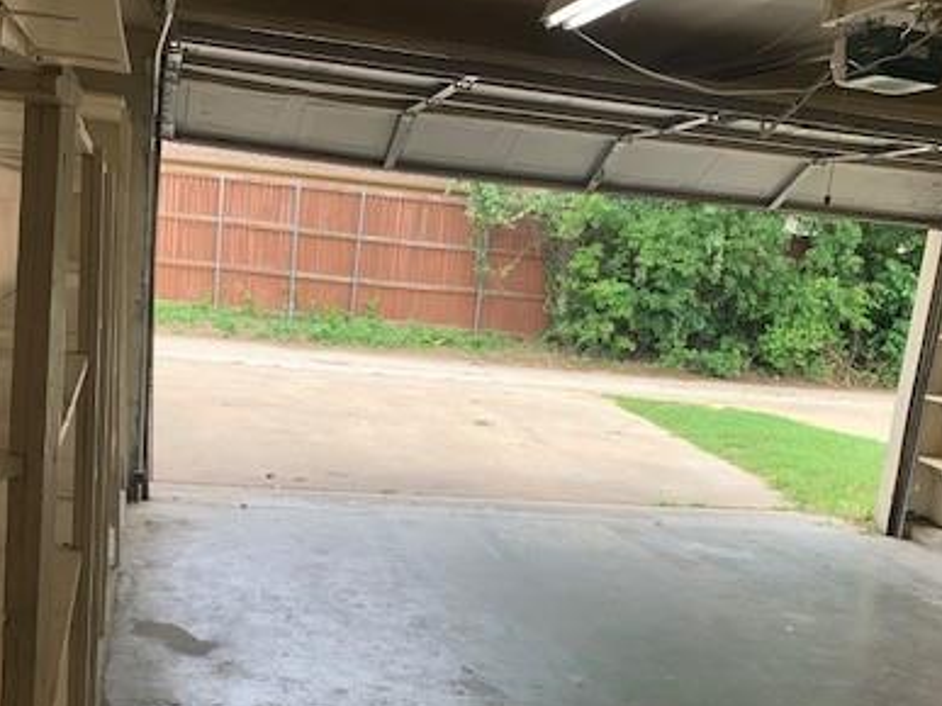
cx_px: 406
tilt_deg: -13.3
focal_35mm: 43
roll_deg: -5.5
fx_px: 1170
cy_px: 523
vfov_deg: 33.0
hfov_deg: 43.8
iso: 25
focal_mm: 4.25
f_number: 1.8
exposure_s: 1/277
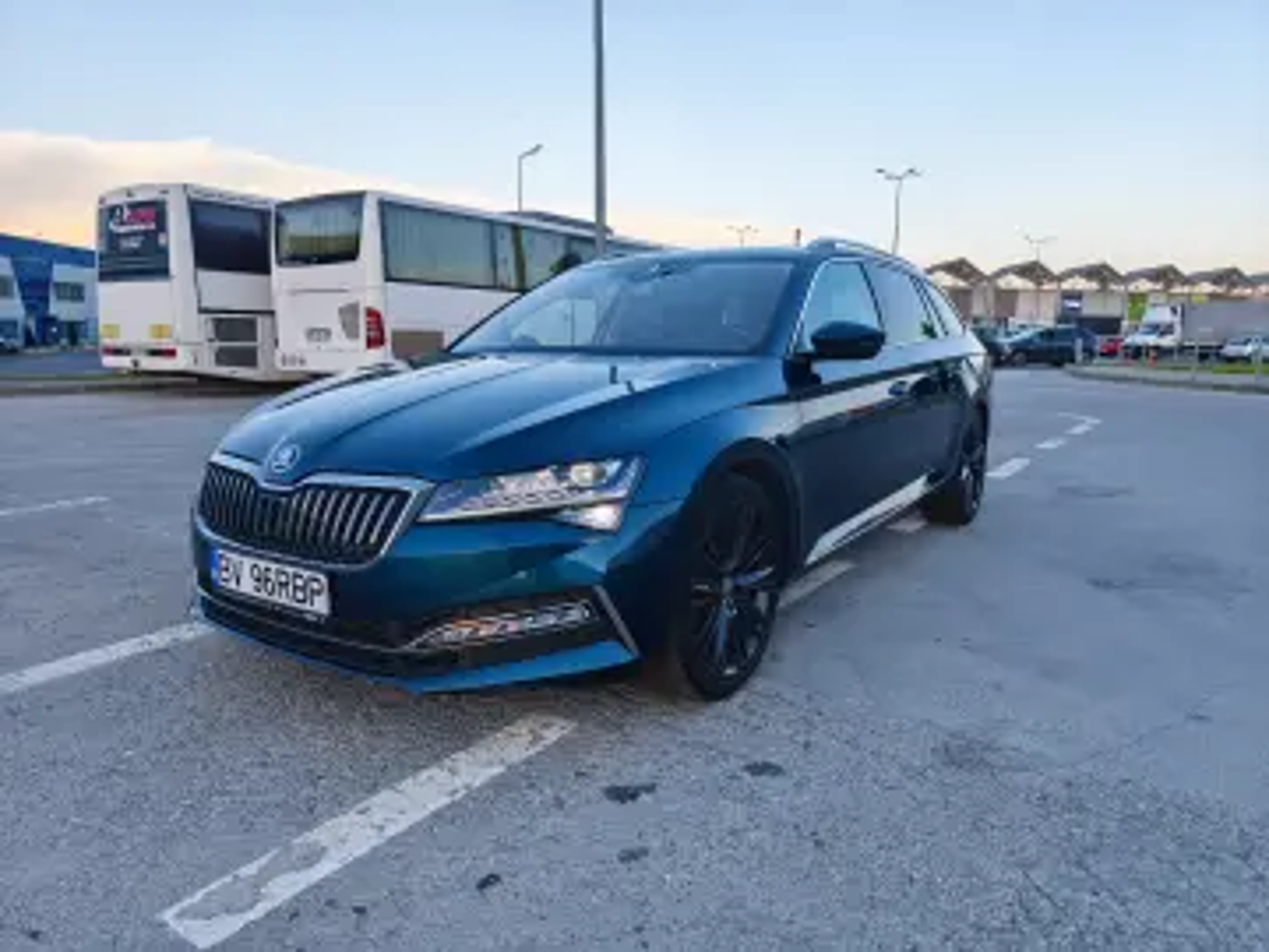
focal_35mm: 23
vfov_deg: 58.9
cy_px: 476
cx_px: 634
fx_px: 843
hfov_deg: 73.9
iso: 160
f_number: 1.6
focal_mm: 6.57
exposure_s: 1/100
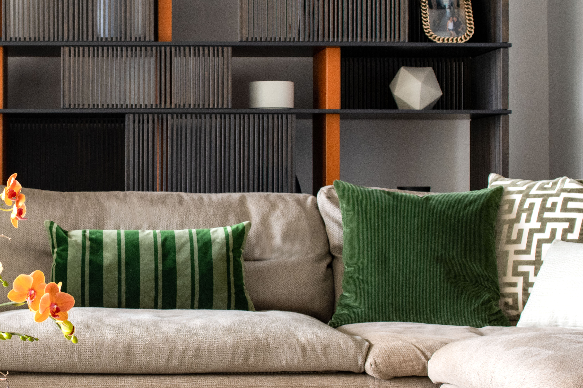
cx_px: 79
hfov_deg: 22.2
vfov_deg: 15.2
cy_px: 167
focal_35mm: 90
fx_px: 1457
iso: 500
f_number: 6.3
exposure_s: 1/10
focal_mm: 45
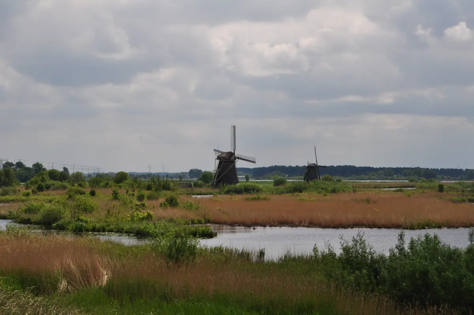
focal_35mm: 98
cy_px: 158
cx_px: 237
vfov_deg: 14.0
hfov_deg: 20.9
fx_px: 1282
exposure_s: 1/500
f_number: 11
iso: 200
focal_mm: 65
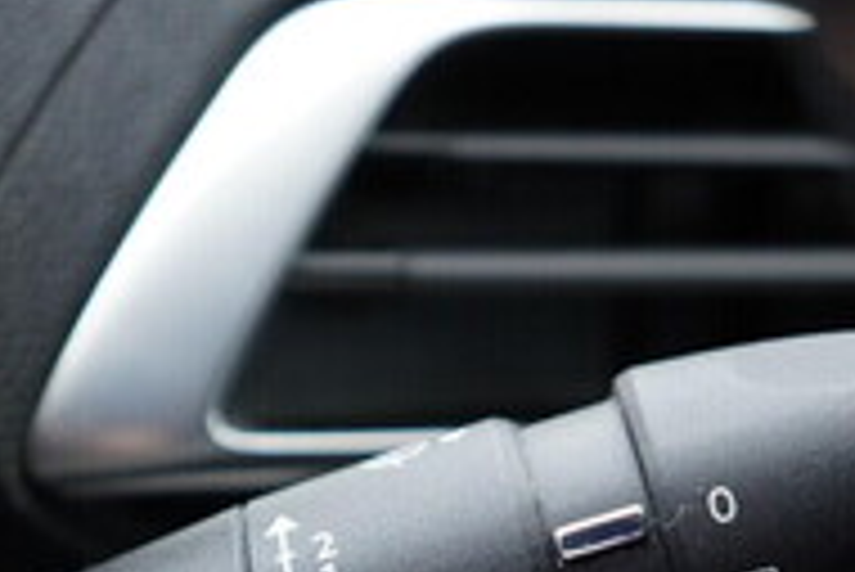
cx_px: 364
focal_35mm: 104
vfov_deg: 12.8
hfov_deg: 19.6
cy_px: 727
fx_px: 2472
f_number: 2.8
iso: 250
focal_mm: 24
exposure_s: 1/40
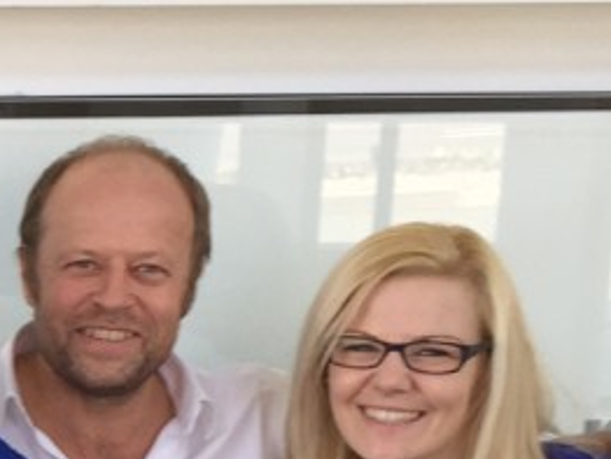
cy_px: 565
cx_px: -357
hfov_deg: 14.4
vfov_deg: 11.5
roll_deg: -0.8
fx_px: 2226
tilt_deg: -13.8
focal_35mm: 126
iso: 40
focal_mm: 4.15
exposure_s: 1/60
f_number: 2.2
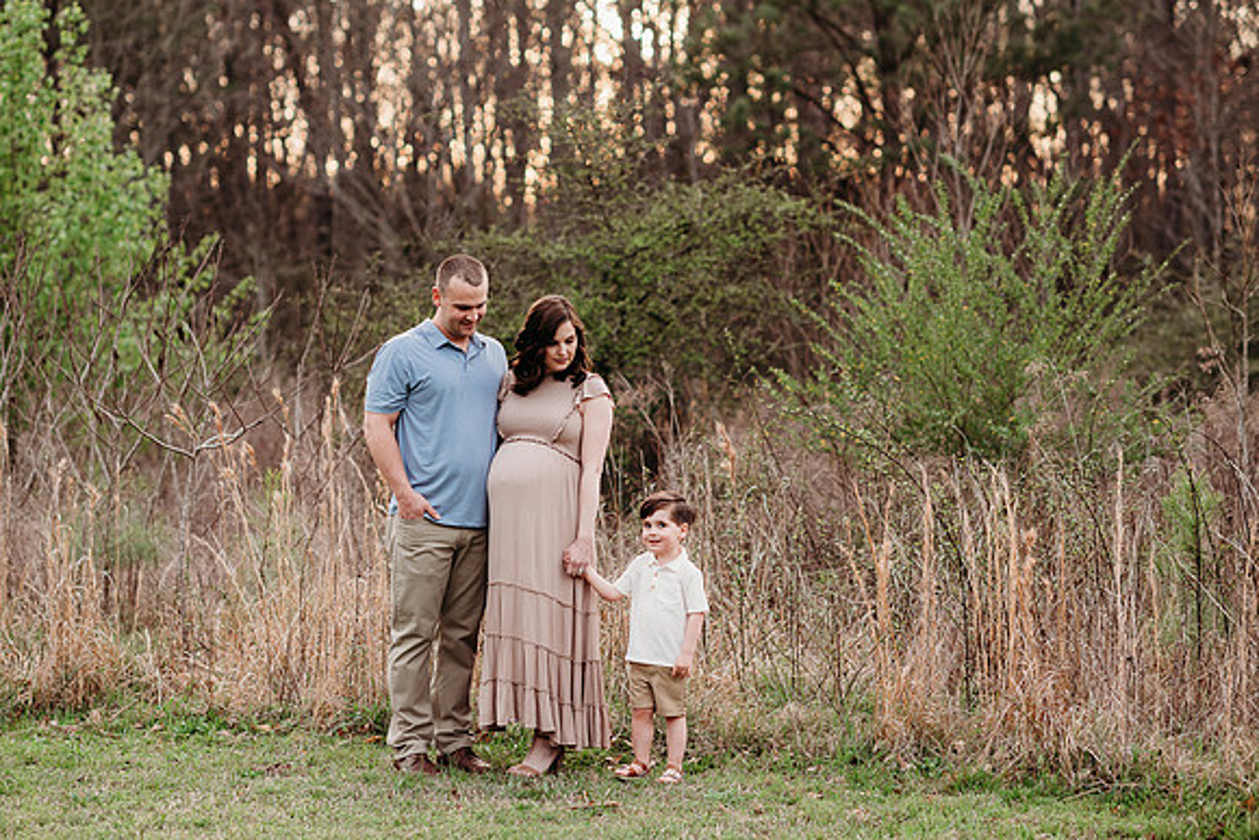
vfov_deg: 14.6
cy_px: 393
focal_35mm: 94
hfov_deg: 21.8
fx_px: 3276
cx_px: 628
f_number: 2.5
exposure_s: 1/400
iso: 200
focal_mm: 85
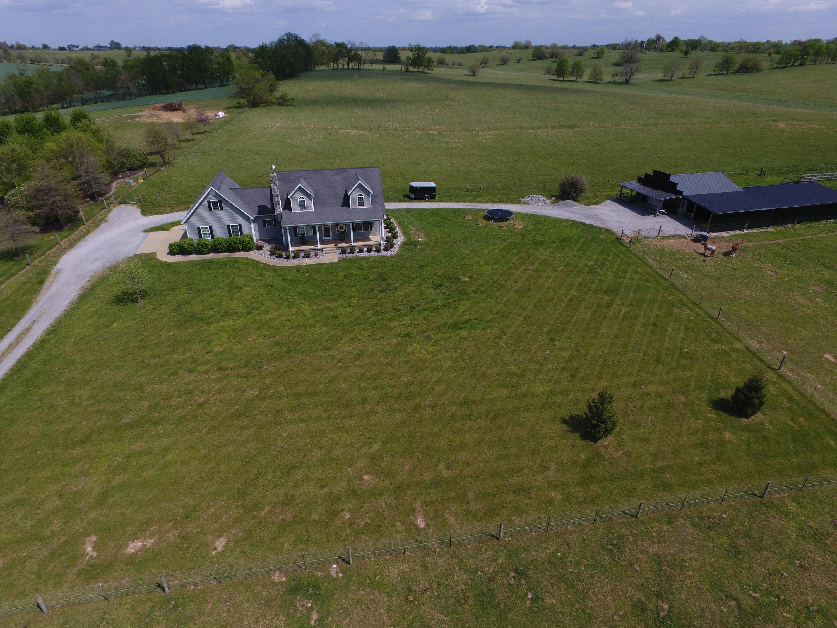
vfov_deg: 66.0
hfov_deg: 81.7
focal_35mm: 20
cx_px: 418
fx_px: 484
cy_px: 314
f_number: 2.8
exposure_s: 1/1433
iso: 100
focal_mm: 3.61
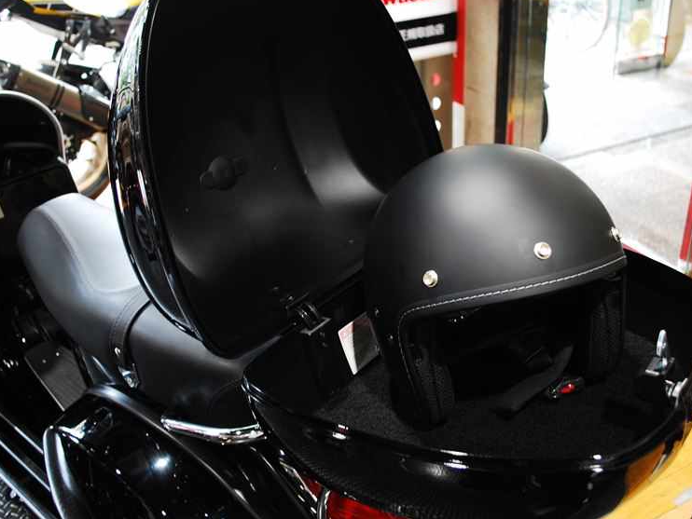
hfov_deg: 52.6
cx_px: 341
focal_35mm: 35
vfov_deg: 40.7
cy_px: 241
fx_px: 700
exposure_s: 1/13
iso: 400
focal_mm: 20
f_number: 3.8
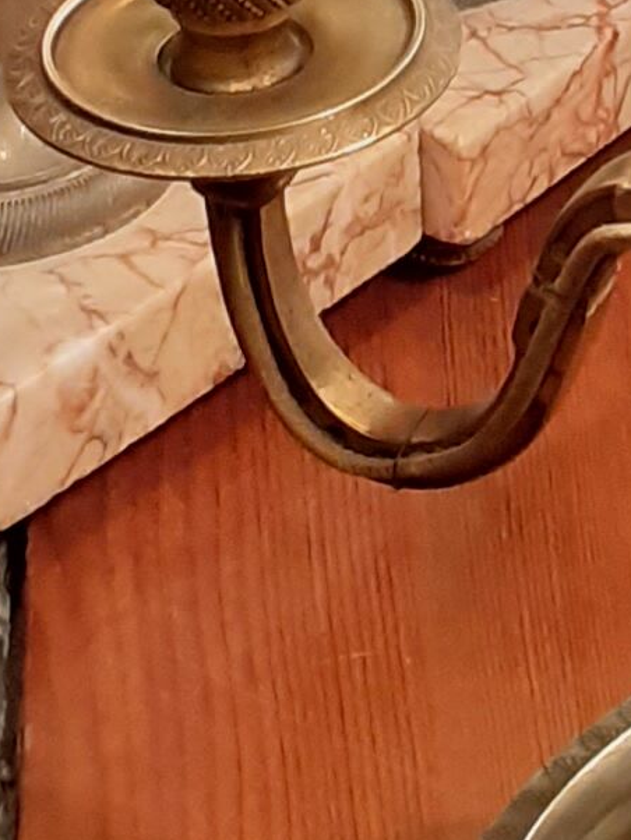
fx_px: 4493
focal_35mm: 185
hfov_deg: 7.8
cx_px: 1025
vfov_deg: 9.7
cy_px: -1019
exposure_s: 1/50
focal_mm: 3.6
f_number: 1.9
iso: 100
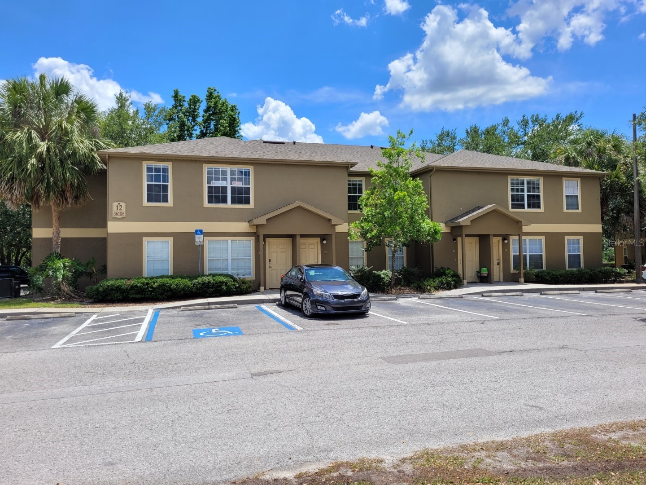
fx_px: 485
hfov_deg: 67.3
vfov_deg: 53.1
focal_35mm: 26
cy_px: 242
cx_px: 323
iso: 40
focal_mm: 5.4
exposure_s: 1/2122
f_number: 1.8
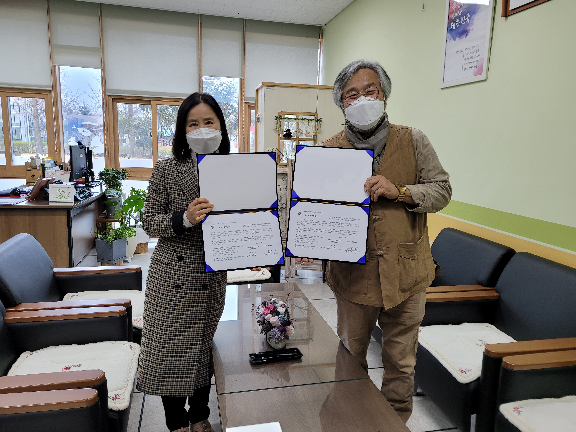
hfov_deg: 67.3
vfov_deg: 53.1
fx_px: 433
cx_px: 288
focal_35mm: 26
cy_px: 216
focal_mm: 5.4
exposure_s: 1/120
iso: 100
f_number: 1.8
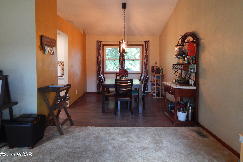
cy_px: 71
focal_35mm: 24
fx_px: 162
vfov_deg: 53.0
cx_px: 122
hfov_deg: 73.7
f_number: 3
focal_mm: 4
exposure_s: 1/30
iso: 400
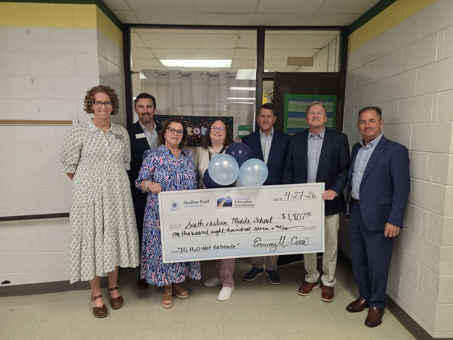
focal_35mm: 23
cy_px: 170
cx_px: 226
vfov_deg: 58.9
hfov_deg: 73.9
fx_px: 301
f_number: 1.7
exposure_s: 1/120
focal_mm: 6.25
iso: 400
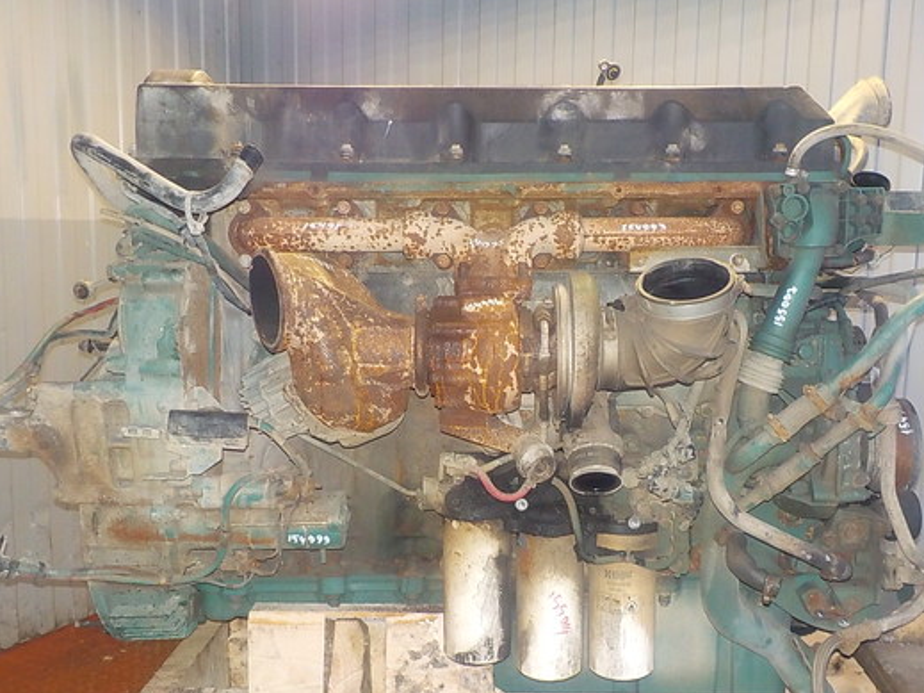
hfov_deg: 50.1
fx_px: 987
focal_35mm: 37
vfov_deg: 38.6
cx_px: 511
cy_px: 395
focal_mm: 4.1
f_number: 3.3
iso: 280
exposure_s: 1/30
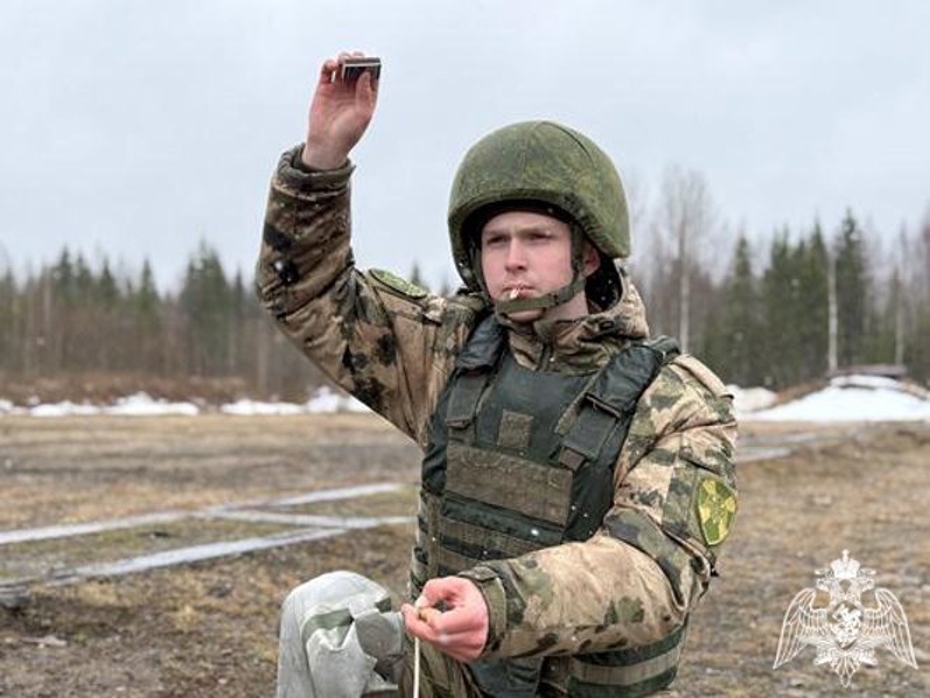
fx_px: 1290
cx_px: 465
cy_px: 349
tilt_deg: +1.7
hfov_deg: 39.6
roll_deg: +0.1
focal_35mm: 48
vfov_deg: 30.3
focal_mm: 6.76
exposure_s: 1/1403
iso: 64
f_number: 1.78
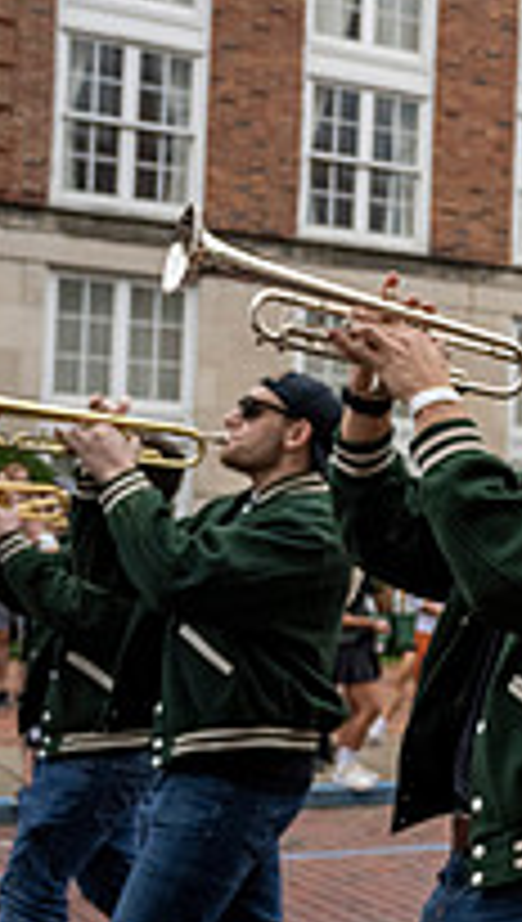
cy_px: 524
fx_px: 1739
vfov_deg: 29.7
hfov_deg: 14.5
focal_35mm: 71
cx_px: 999
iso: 1000
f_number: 4
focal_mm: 24
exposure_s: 1/1600
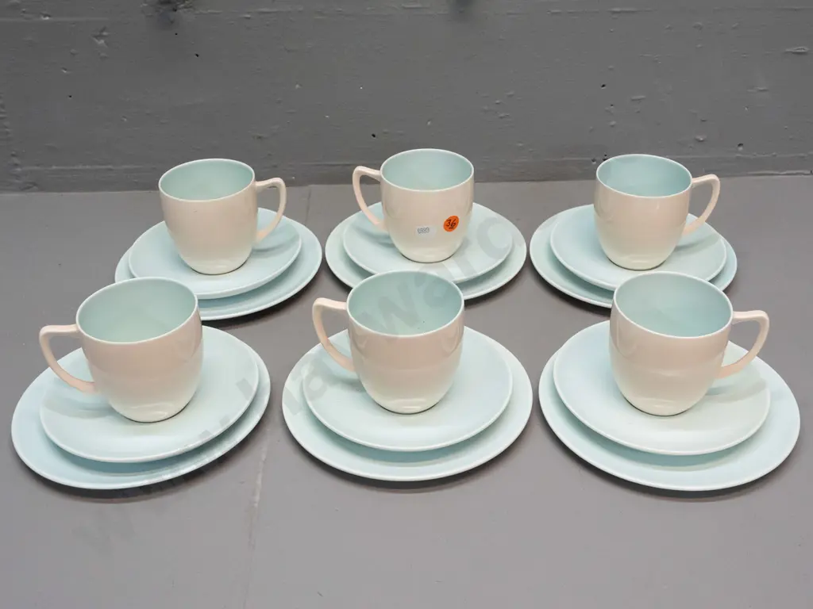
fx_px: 846
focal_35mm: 36
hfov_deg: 51.4
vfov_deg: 39.7
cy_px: 304
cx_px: 406
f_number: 6.3
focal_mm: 18
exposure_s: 1/250
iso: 3200
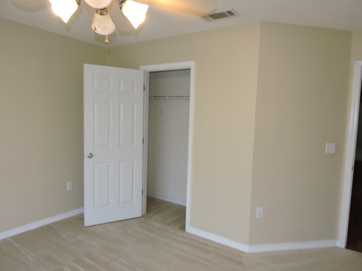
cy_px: 136
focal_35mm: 24
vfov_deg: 56.8
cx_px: 181
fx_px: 251
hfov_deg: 71.6
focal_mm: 4.3
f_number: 3.3
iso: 160
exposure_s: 1/40
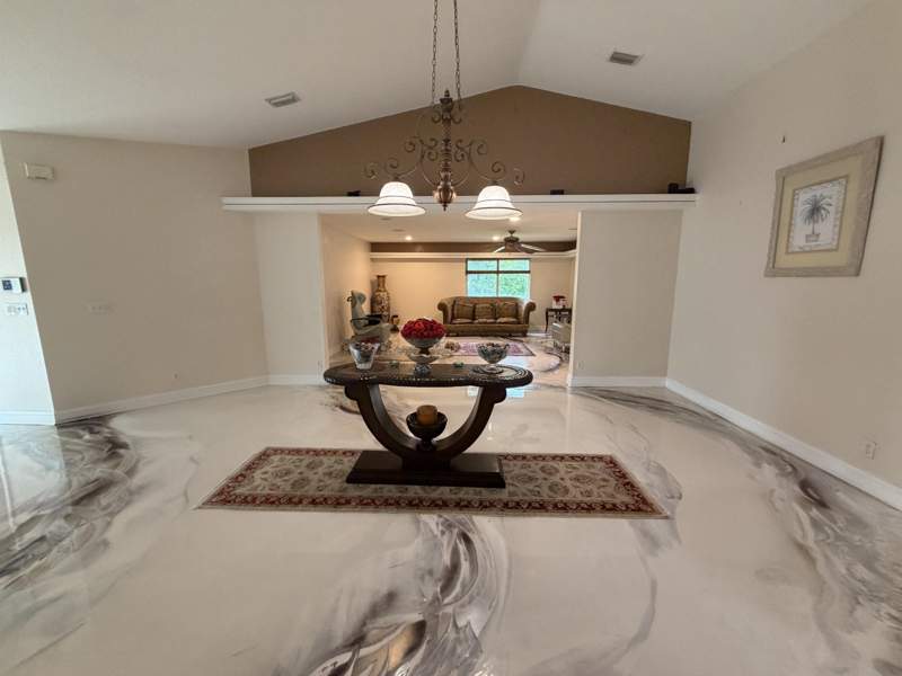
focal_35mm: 14
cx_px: 451
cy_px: 338
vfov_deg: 85.7
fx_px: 365
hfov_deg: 102.1
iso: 200
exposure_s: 1/60
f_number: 2.2
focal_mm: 2.22
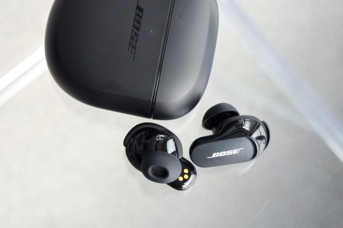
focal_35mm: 49
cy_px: 114
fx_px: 466
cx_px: 174
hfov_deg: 40.4
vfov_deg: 27.5
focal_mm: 32
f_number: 5
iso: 400
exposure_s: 1/100
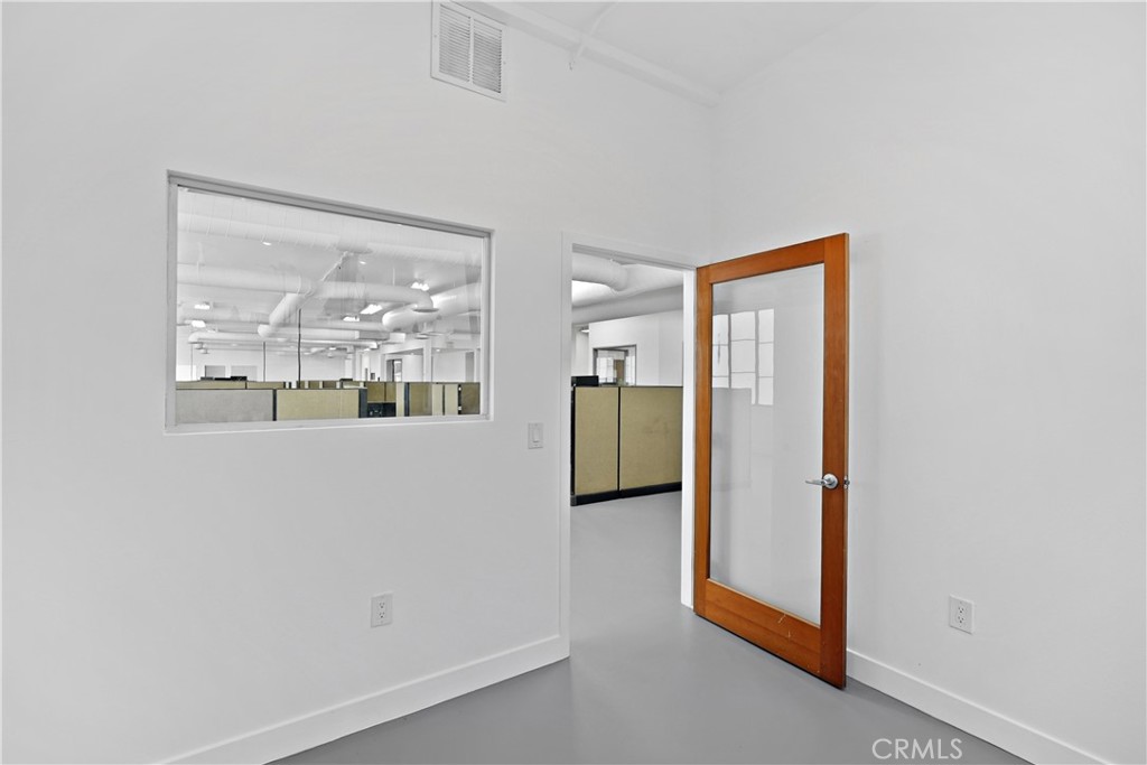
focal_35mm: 16
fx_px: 510
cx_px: 574
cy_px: 382
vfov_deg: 73.8
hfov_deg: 96.7
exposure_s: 1/15
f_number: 4
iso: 250
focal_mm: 16
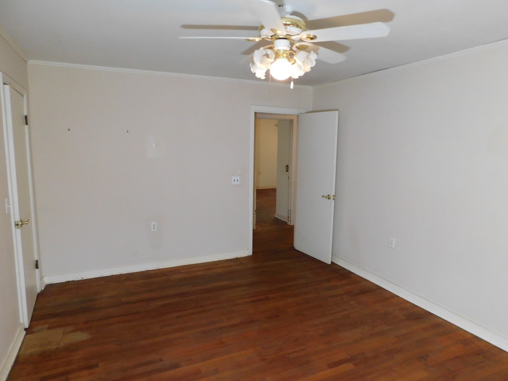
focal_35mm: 23
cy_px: 190
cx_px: 254
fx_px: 338
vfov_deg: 58.9
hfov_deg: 73.9
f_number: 3
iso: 280
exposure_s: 1/30
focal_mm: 4
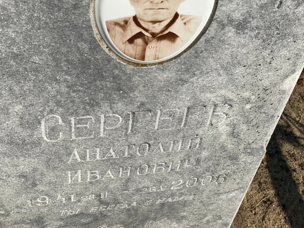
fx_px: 509
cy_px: 116
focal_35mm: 58
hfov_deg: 33.2
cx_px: 142
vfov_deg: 25.2
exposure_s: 1/2083
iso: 20
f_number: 2
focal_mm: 6
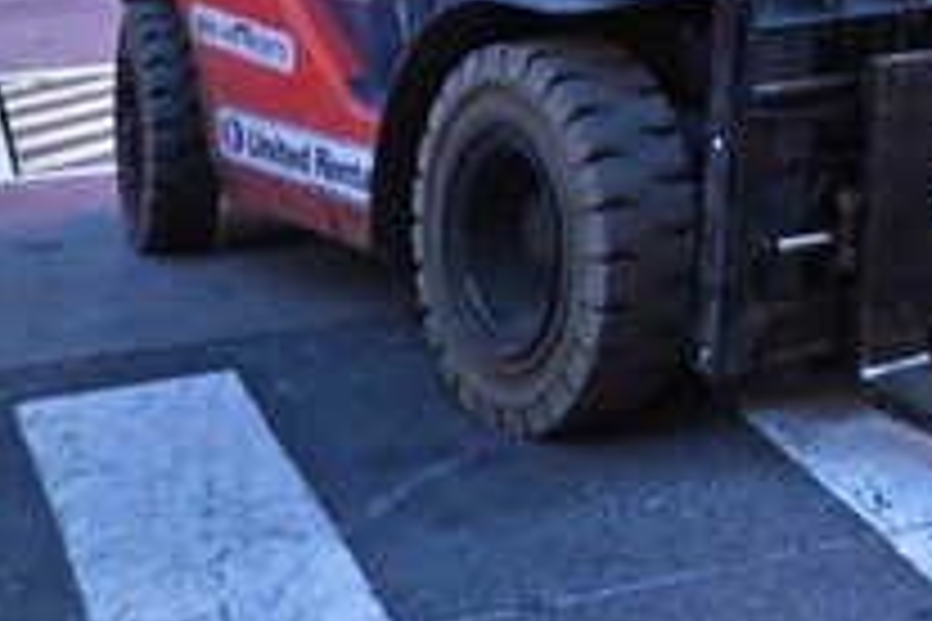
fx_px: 2433
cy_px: -428
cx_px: 1814
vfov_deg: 13.4
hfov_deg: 16.8
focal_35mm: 94
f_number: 4
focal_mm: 16
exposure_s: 1/125
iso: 2500
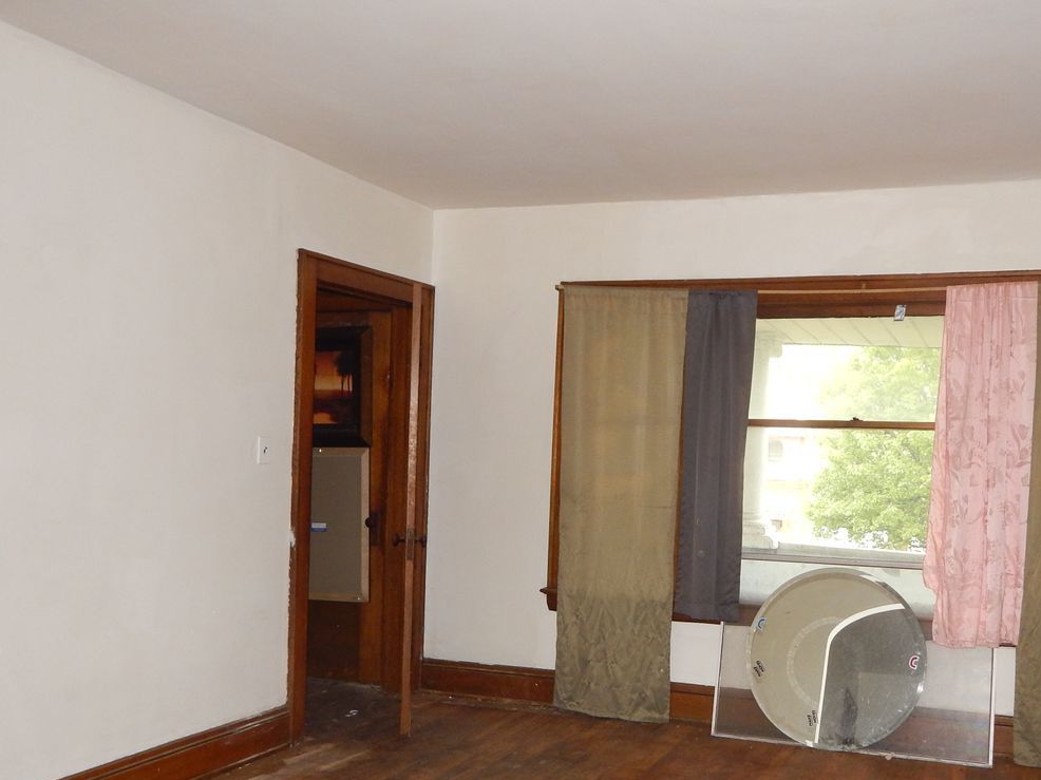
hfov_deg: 51.9
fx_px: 1052
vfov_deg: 40.4
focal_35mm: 35
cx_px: 674
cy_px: 492
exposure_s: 1/30
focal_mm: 4
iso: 220
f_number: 3
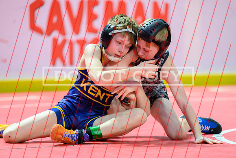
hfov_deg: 9.1
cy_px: 92
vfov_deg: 6.1
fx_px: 1484
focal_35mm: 226
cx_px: 138
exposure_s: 1/800
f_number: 2.8
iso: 4000
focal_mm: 180
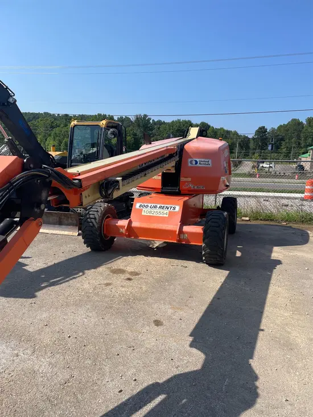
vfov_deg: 67.3
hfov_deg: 53.1
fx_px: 313
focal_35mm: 26
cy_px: 208
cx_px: 156
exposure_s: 1/3509
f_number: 1.6
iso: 32
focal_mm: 4.2
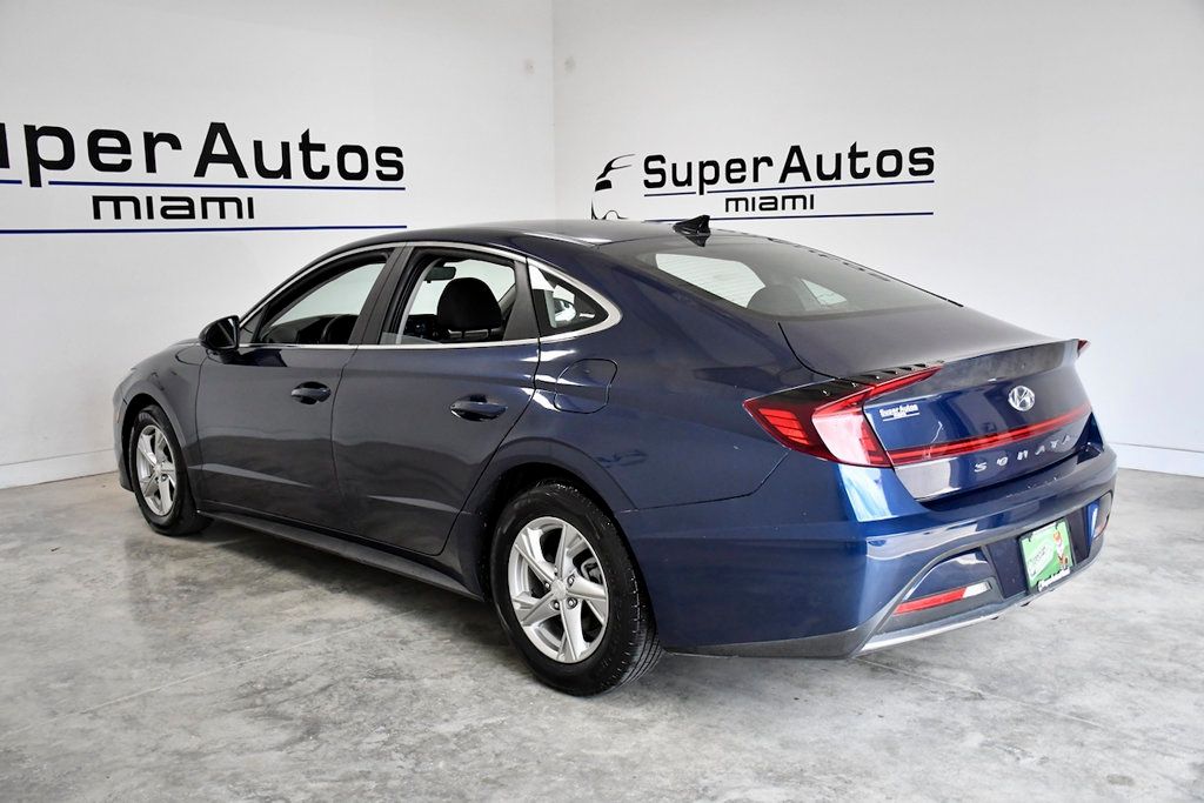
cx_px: 602
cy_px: 402
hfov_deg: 55.8
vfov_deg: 38.9
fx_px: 1137
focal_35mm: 34
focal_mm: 23
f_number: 3.8
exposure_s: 1/1600
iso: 2500
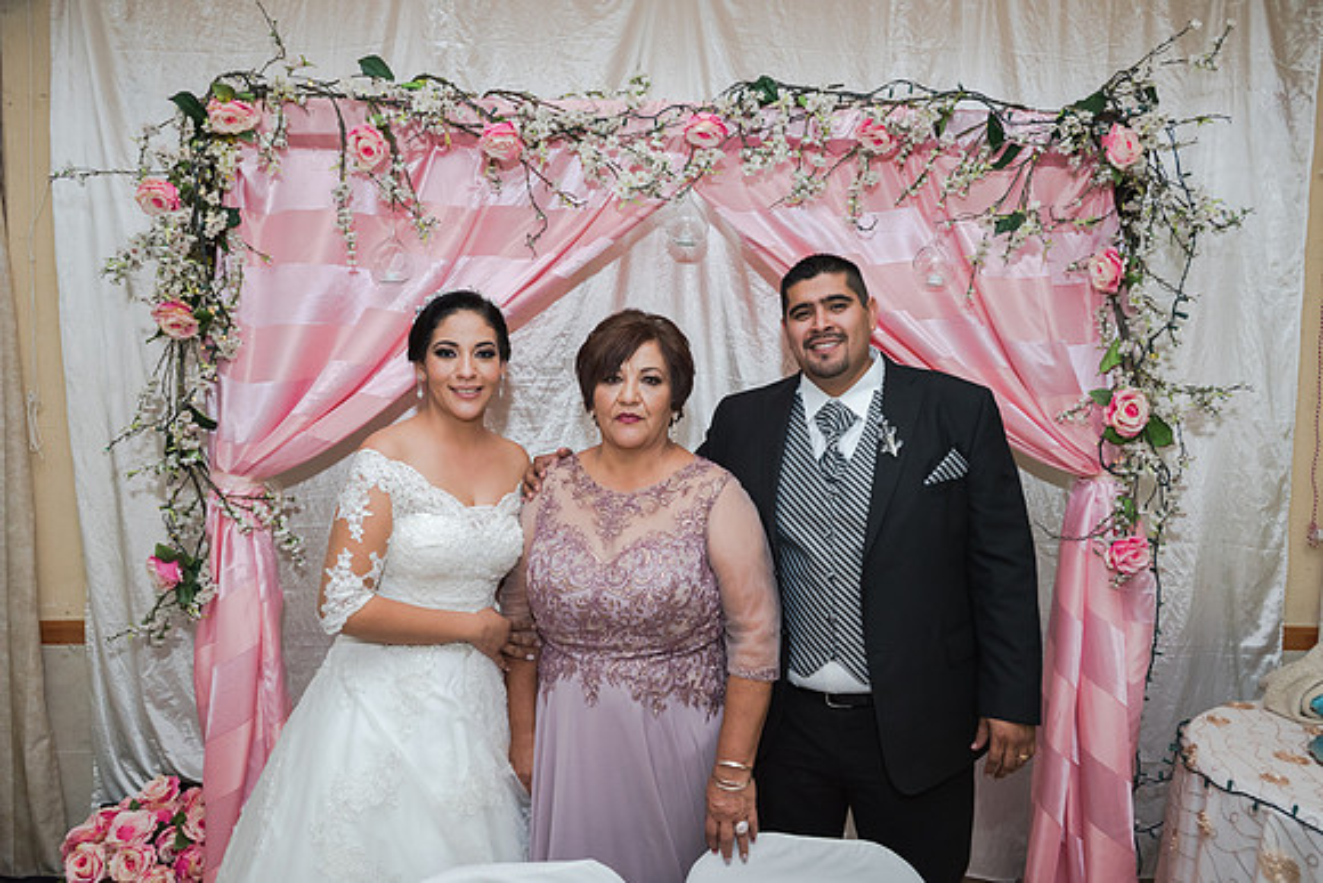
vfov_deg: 53.2
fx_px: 882
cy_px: 442
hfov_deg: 73.7
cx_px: 662
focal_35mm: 24
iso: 1600
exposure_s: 1/100
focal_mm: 24
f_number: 3.5
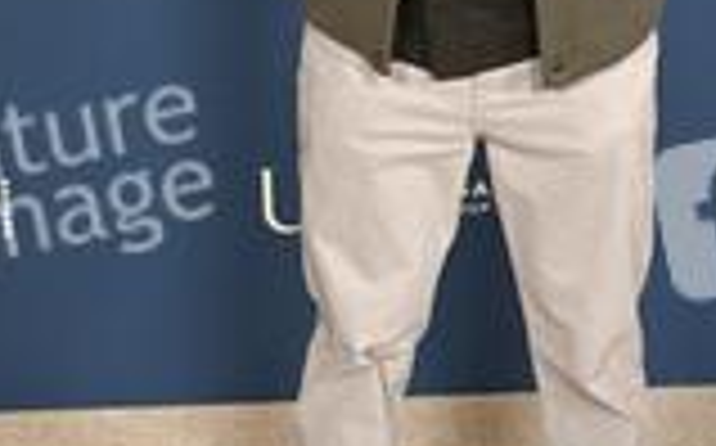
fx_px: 2300
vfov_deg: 10.9
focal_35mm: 118
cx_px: 473
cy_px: -32
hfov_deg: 17.7
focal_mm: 46
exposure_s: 1/320
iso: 2000
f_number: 5.6
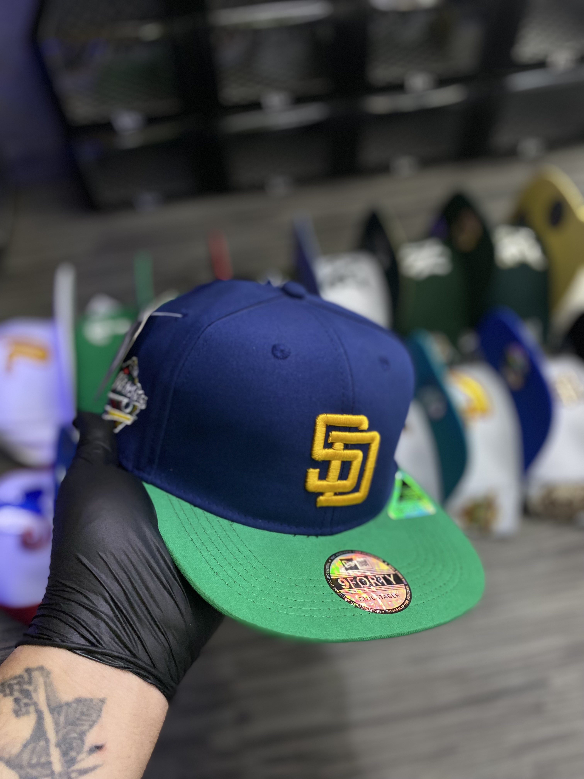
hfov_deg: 53.1
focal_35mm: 26
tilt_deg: -54.4
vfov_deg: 67.3
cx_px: 292
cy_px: 390
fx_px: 585
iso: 200
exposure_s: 1/60
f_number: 1.8
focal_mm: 4.25
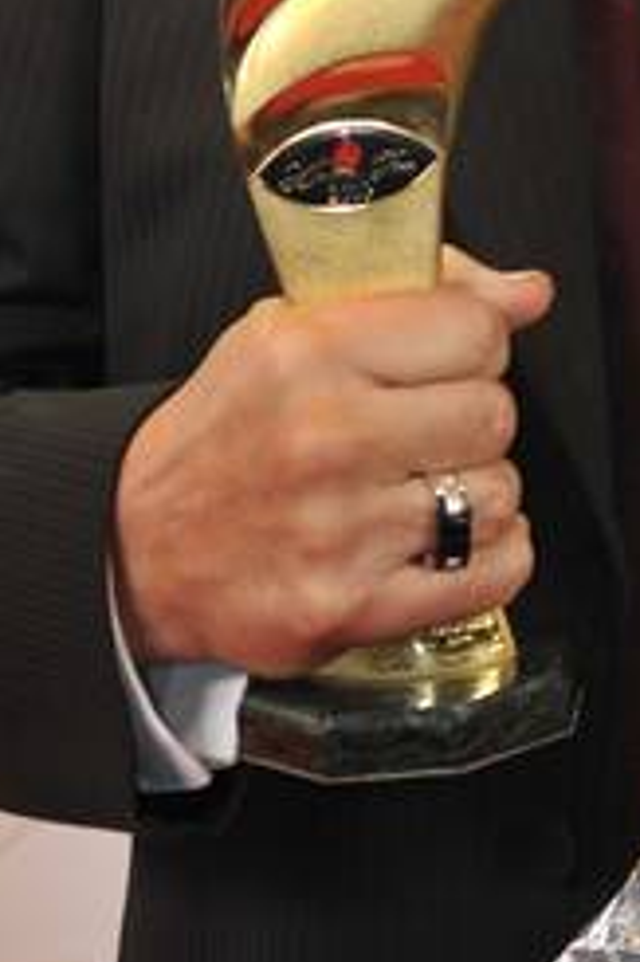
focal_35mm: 163
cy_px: -169
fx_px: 4352
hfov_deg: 8.4
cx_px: 664
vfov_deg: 12.3
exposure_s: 1/80
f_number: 5
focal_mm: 50
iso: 800
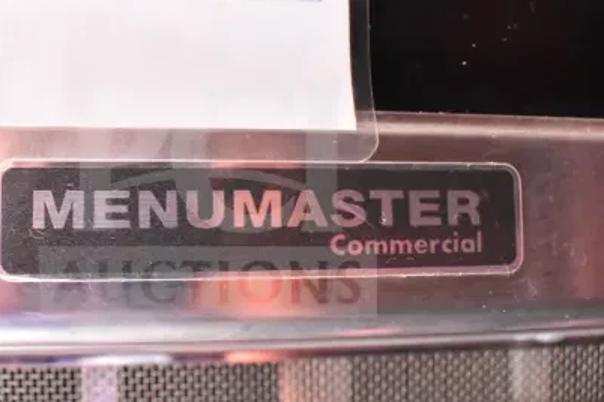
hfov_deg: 46.7
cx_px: 207
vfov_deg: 32.6
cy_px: 199
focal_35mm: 41
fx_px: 688
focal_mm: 18
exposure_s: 1/125
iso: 6400
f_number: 5.6
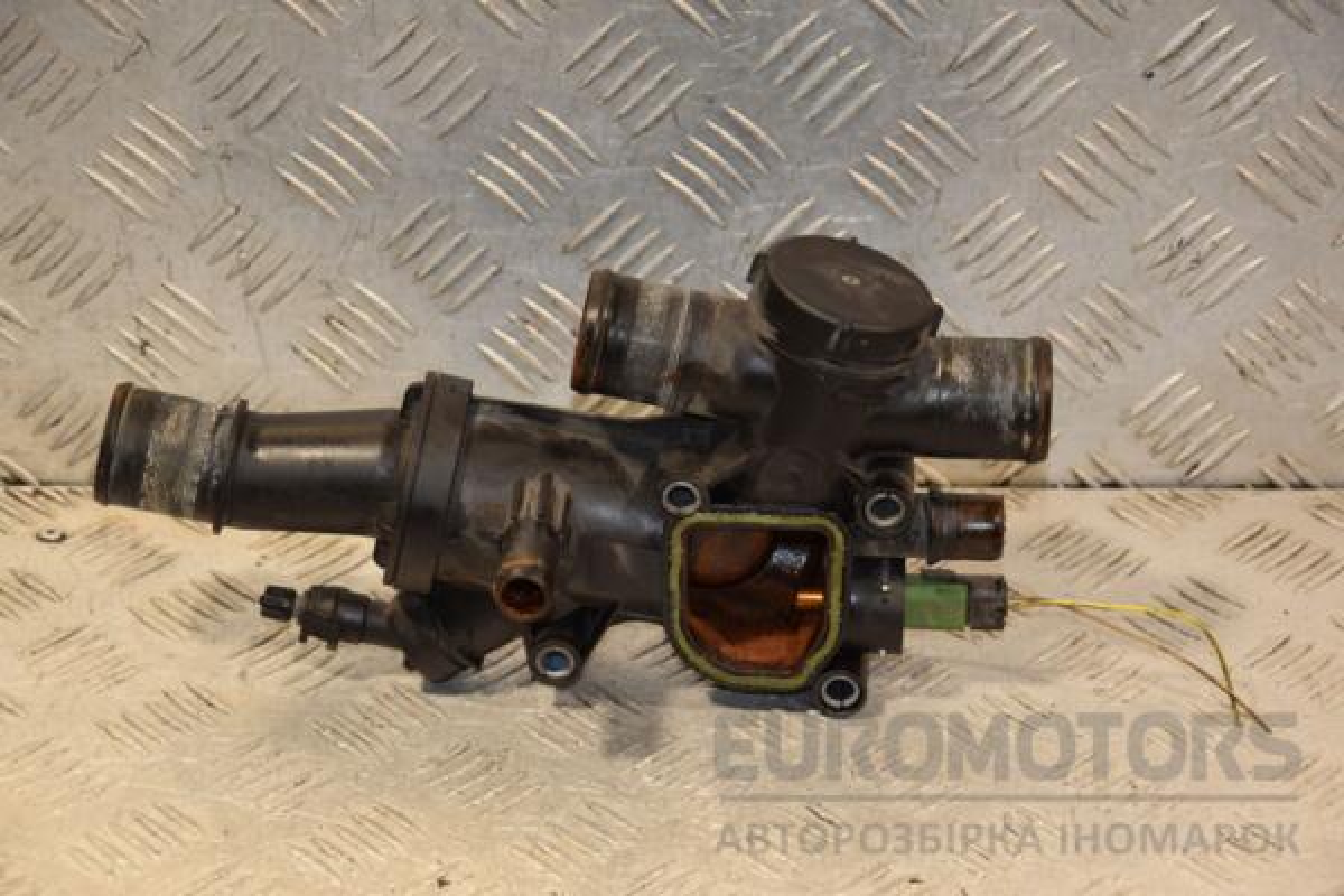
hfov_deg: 20.6
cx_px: 672
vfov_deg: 13.8
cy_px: 448
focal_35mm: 99
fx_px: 3696
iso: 800
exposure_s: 1/160
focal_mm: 66
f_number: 5.3
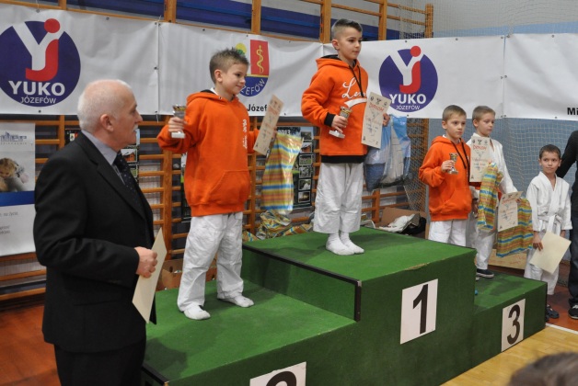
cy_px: 193
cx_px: 289
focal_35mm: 27
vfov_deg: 48.0
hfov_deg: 67.3
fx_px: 434
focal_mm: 18
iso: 1600
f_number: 3.5
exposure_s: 1/60
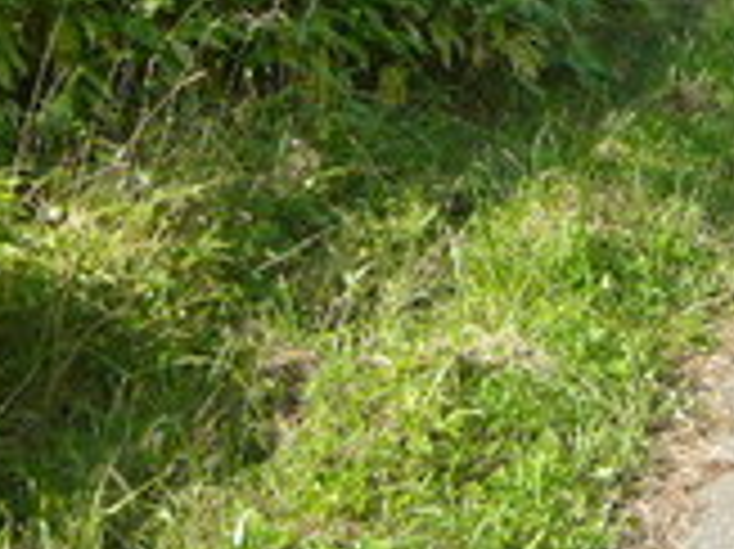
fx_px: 1801
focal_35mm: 85
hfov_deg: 22.5
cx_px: 657
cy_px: -124
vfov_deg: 16.6
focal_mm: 5.5
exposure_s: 1/500
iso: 100
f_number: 2.8
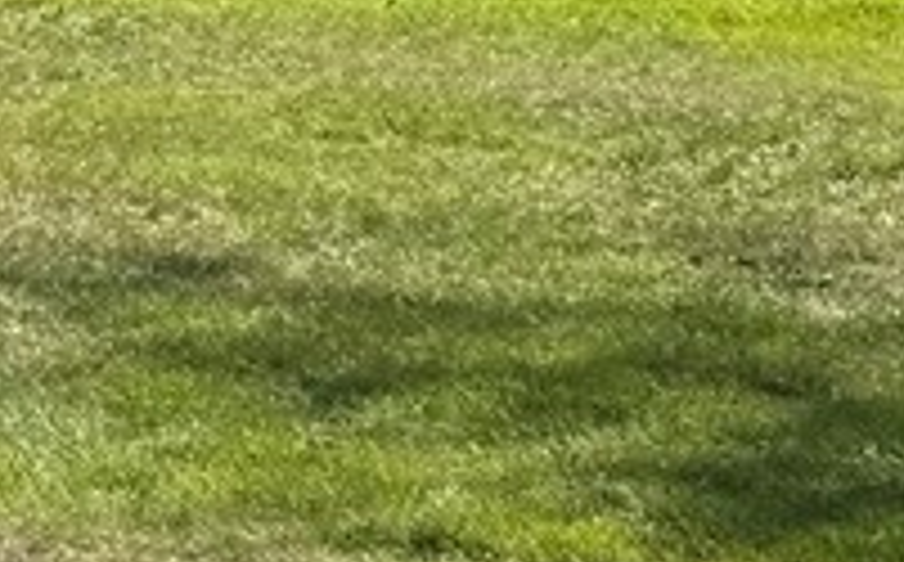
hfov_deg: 7.9
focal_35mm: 203
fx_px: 4994
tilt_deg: -0.7
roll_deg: +1.9
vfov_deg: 6.3
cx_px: -2357
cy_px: -409
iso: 80
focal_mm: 6.76
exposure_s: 1/3425
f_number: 1.78
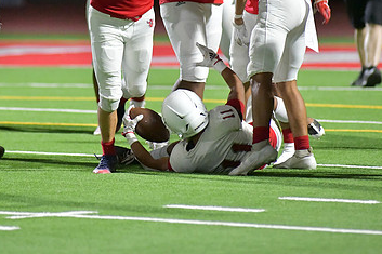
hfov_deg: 4.2
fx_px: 5229
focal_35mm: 493
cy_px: 49
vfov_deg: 2.8
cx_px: 137
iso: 11400
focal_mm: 300
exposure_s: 1/1250
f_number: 4
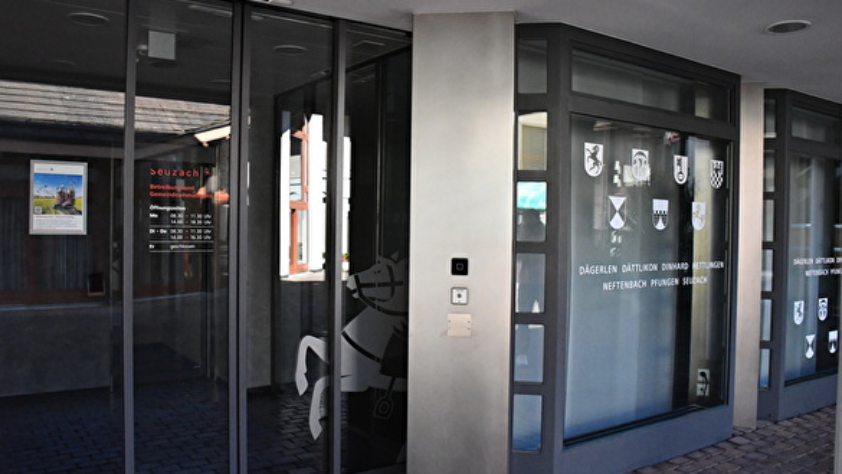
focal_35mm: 29
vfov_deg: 40.2
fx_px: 647
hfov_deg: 66.1
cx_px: 416
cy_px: 229
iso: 2500
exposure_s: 1/2500
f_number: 5.6
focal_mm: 18
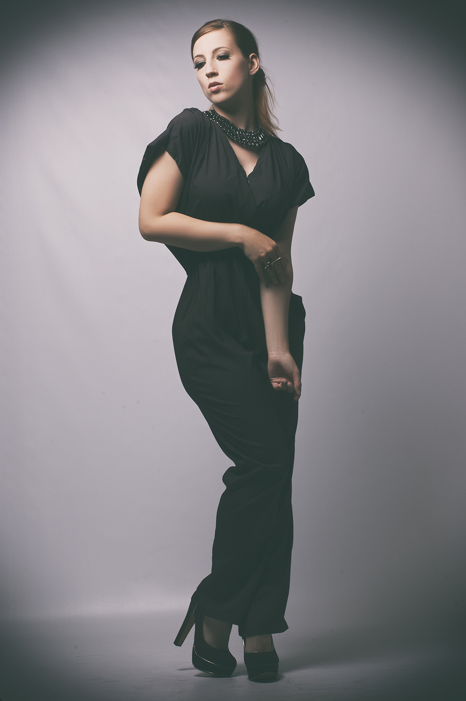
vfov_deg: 27.0
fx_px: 1459
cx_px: 233
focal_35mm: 75
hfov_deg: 18.2
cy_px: 350
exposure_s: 1/500
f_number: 16
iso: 200
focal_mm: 50
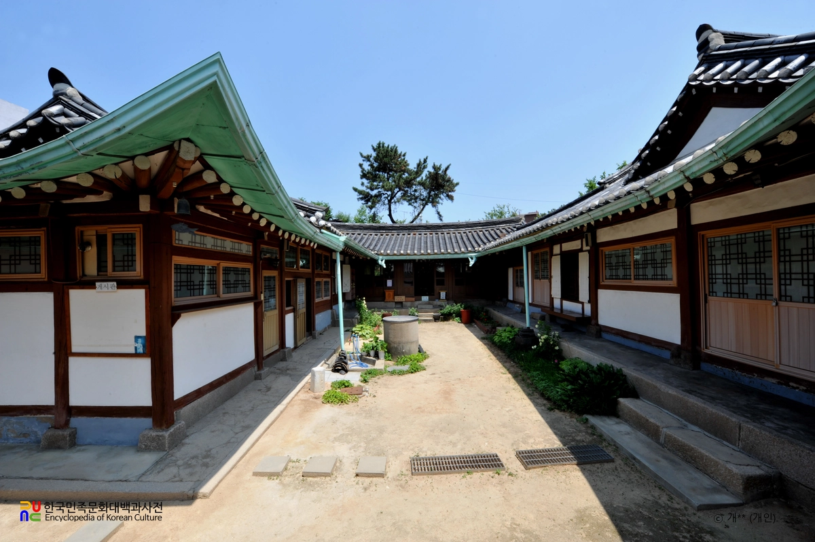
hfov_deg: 104.3
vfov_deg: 81.1
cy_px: 271
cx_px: 408
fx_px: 317
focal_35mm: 14
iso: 200
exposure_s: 1/40
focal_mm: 14
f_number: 22
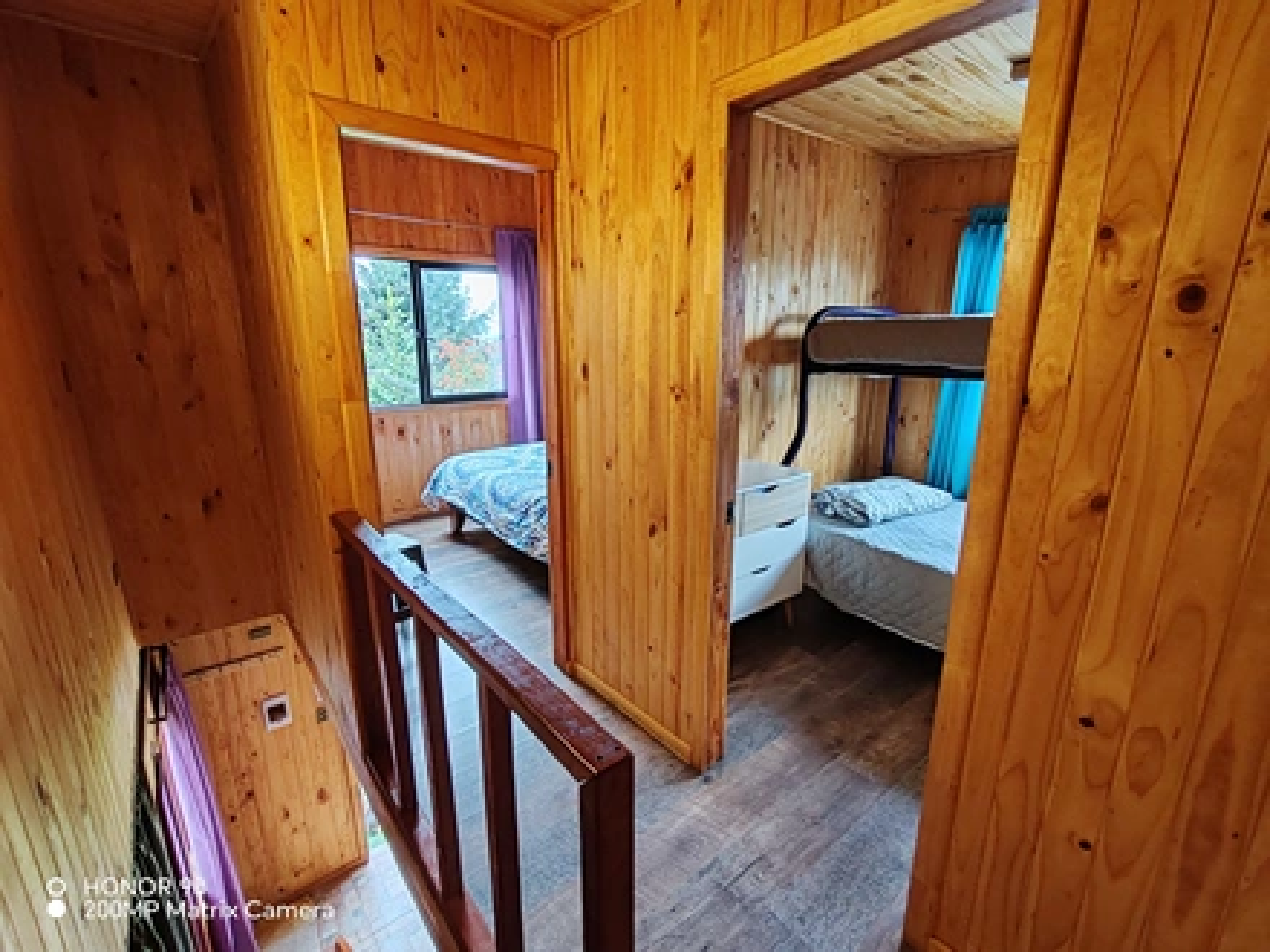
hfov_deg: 94.5
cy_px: 476
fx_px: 587
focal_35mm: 16
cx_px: 635
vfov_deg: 78.1
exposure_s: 1/33
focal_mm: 1.96
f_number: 2.2
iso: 100
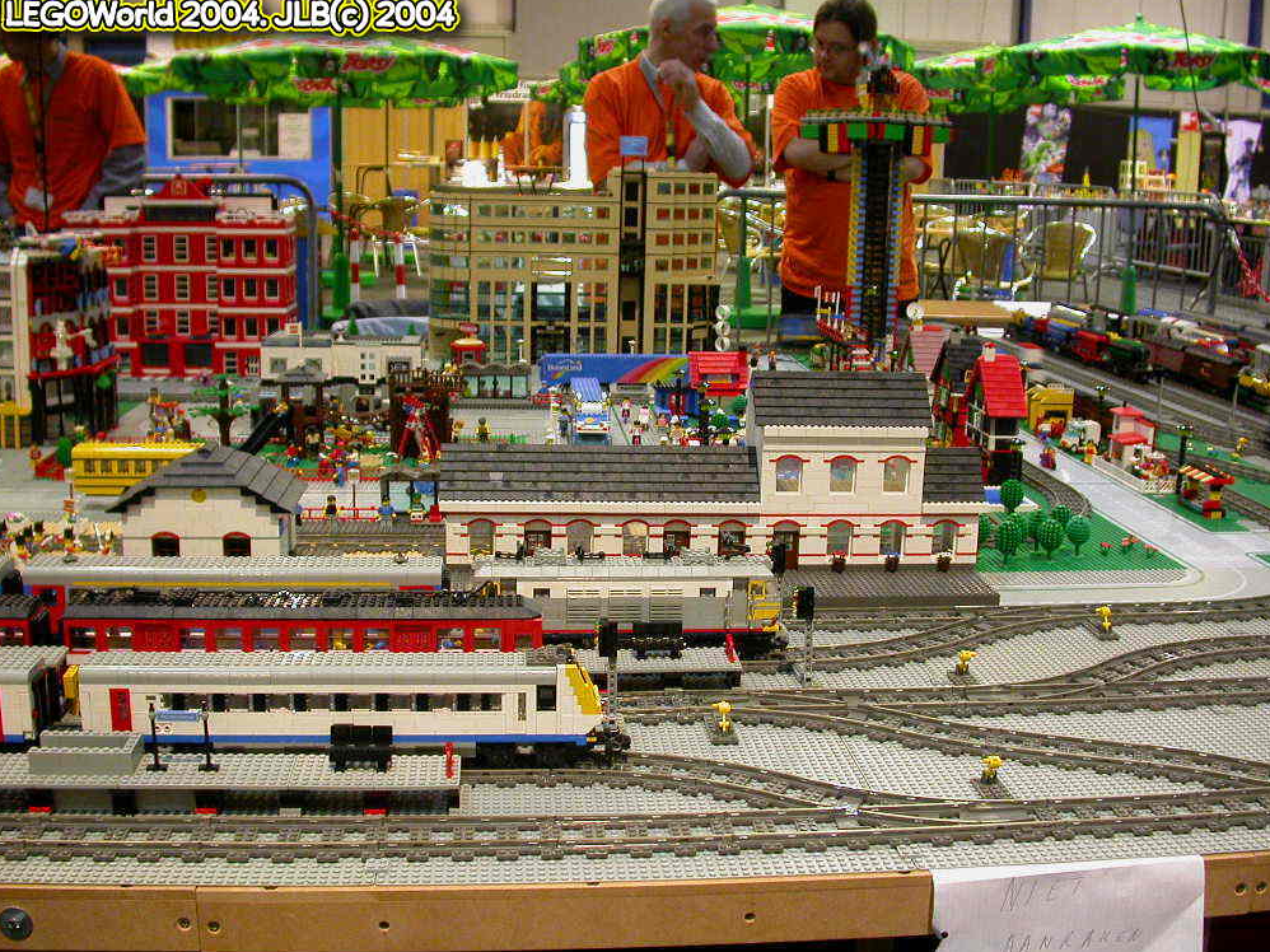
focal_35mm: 39
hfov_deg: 47.9
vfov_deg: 36.8
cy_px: 481
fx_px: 1430
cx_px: 644
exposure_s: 1/9.8
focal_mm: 7.85
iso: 200
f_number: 2.6
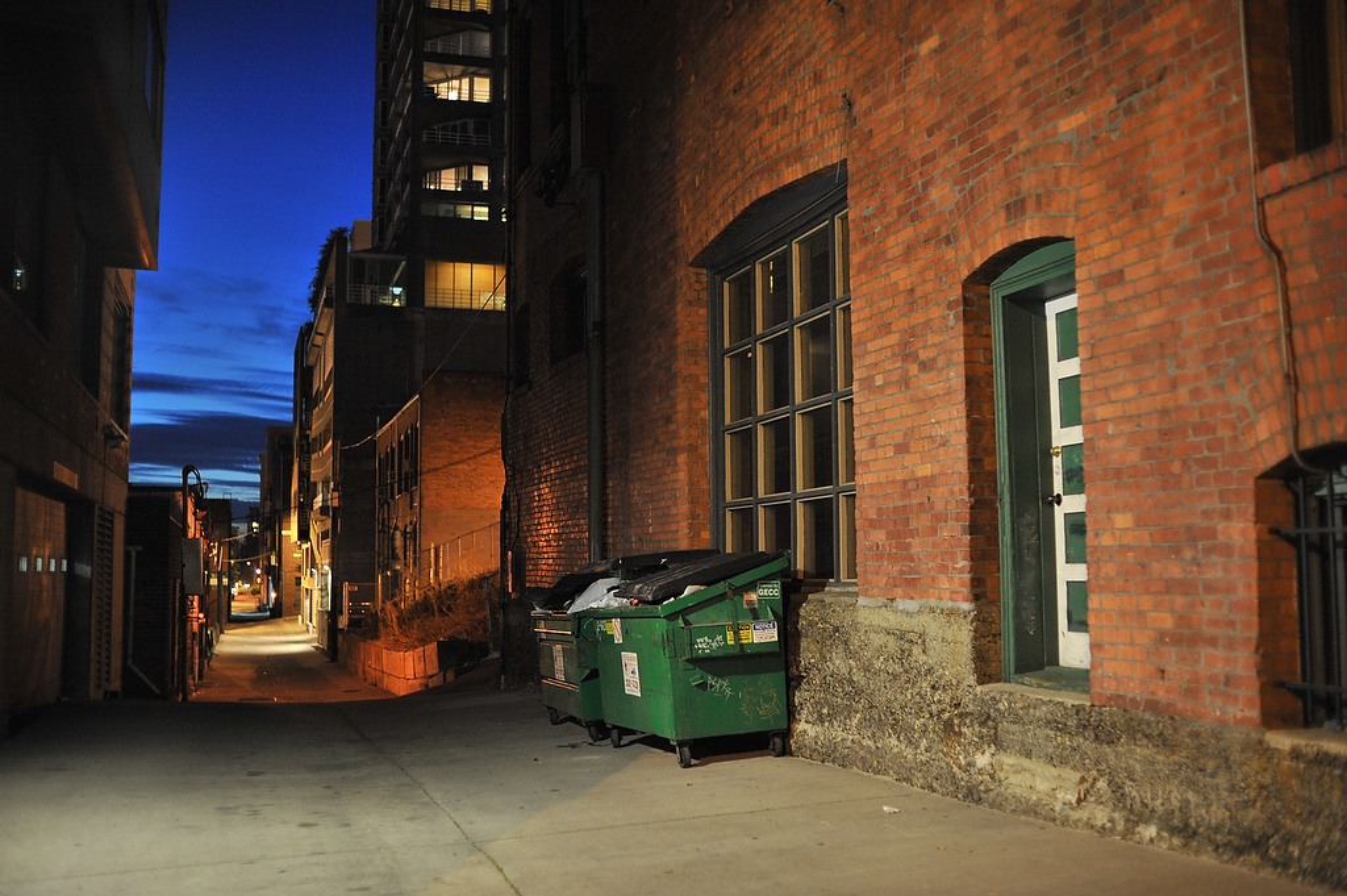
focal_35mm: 35
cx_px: 674
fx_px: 1308
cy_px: 448
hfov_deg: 54.5
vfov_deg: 37.8
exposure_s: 1/40
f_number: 2
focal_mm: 35
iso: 1600
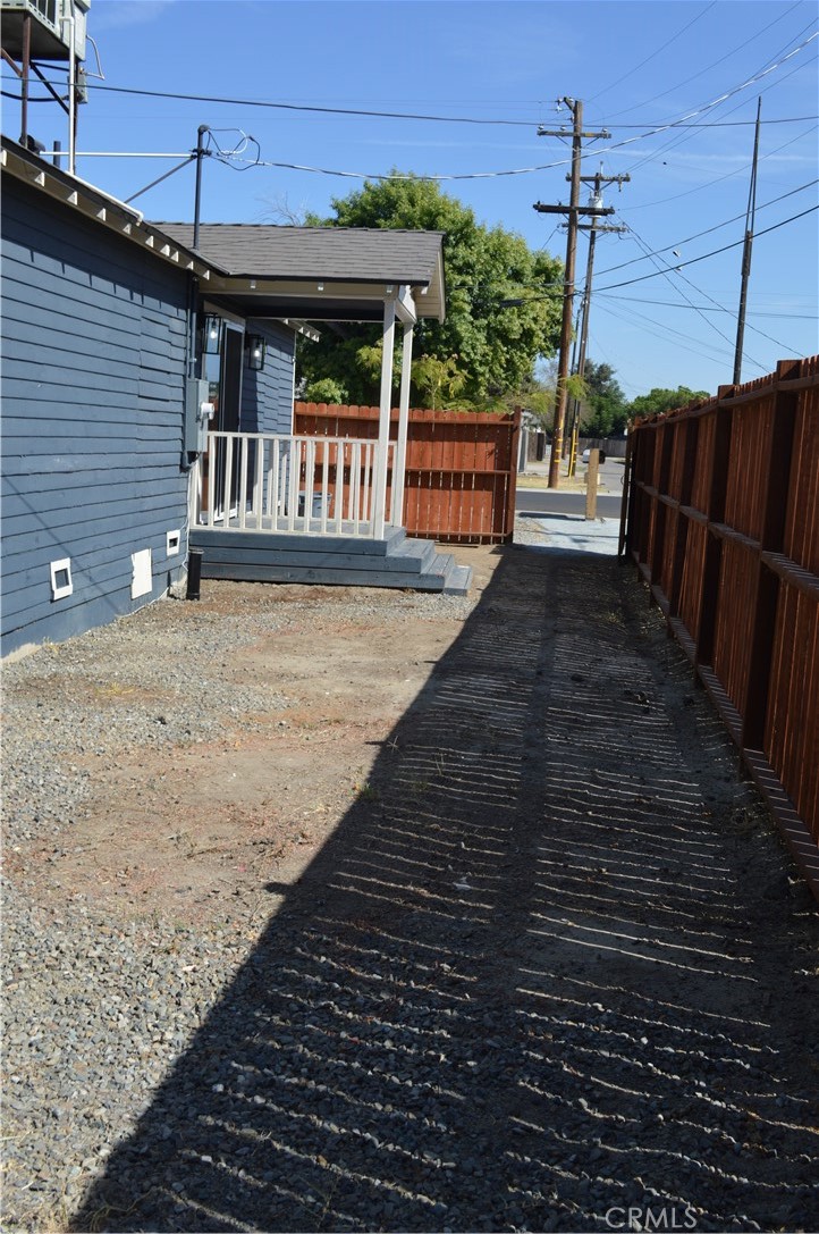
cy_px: 617
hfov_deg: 34.1
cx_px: 410
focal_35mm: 39
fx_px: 1334
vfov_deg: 49.6
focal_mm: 26
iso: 100
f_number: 7.1
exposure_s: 1/200
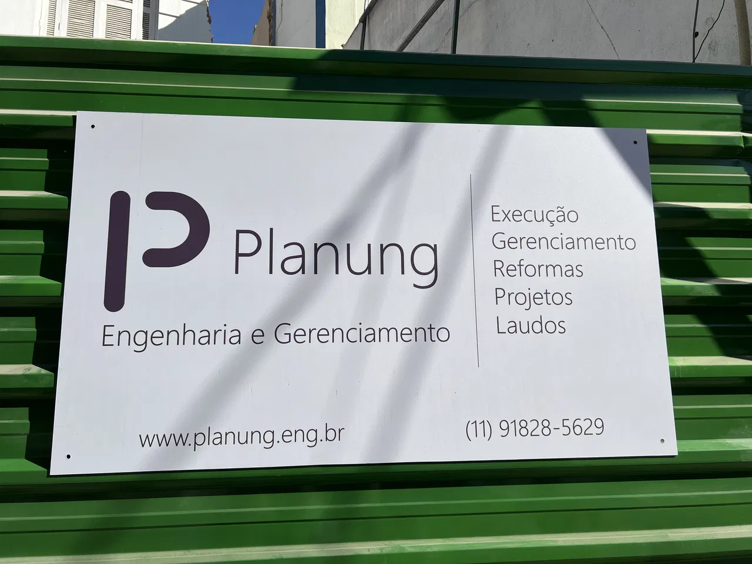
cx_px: 376
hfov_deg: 67.3
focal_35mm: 26
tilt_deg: +8.6
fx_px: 565
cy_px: 282
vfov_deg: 53.1
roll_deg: +0.6
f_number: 1.5
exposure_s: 1/6579
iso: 50
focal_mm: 5.7
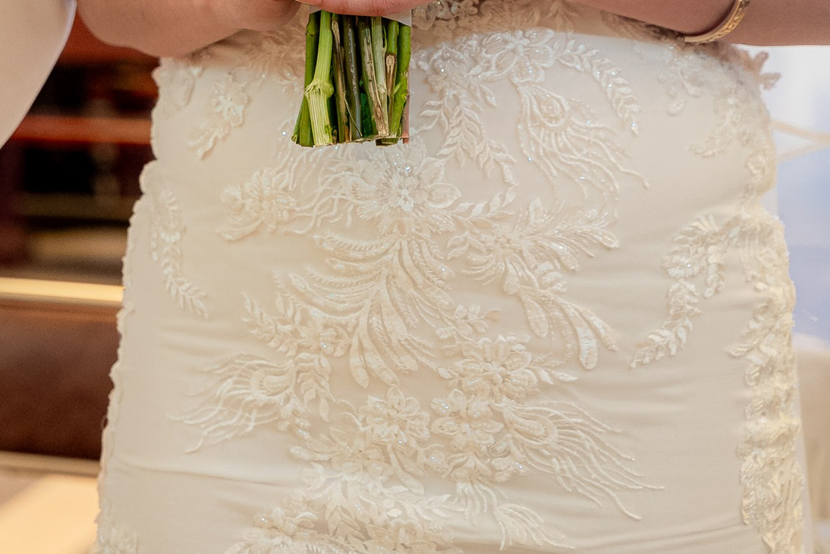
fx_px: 3182
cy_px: -43
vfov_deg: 9.8
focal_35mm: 138
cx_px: 46
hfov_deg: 14.7
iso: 2500
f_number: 3.5
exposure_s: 1/125
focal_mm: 59
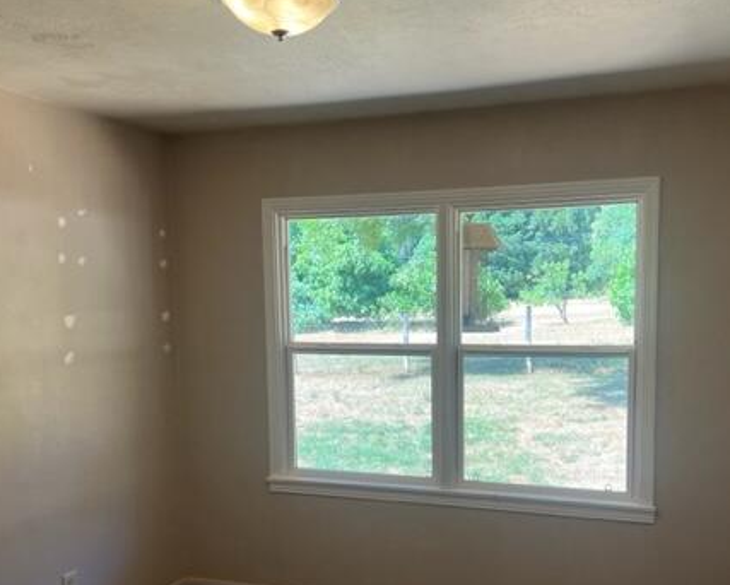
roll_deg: +0.8
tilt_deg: -6.4
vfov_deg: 38.9
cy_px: 373
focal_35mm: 38
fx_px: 821
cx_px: 398
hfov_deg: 47.9
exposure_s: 1/161
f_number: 1.5
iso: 50
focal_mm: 5.7
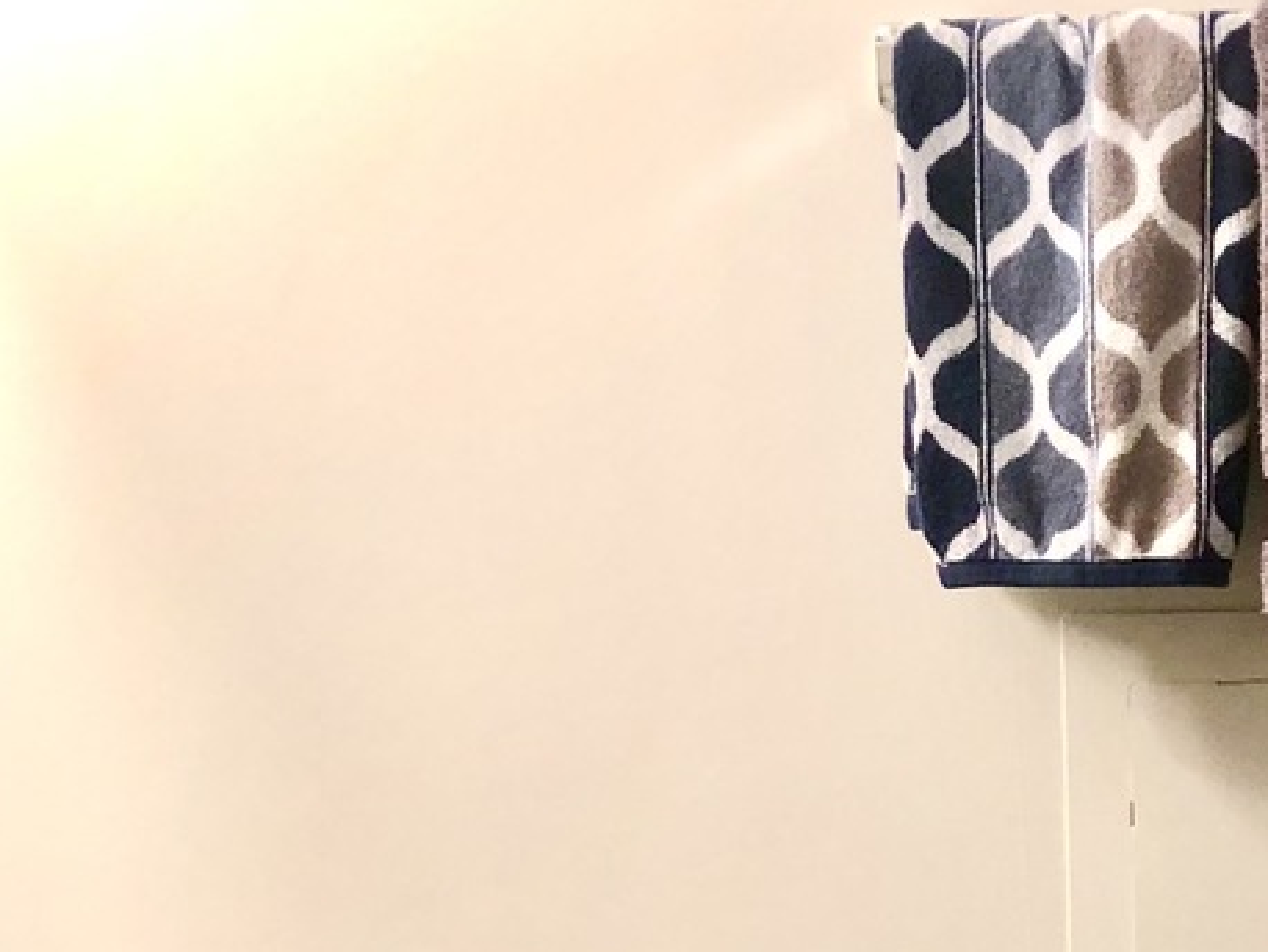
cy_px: 1328
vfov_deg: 15.7
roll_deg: +2.1
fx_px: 3225
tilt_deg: -17.6
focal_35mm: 88
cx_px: 1074
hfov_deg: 21.9
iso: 40
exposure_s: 1/17
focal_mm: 3.99
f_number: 1.8
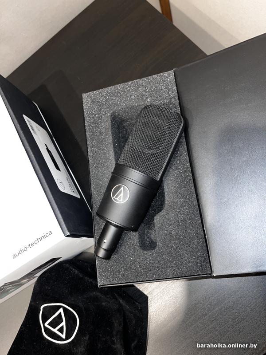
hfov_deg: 53.1
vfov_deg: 67.3
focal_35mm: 26
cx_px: 133
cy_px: 178
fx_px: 266
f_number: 1.6
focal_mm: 5.1
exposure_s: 1/7
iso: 100
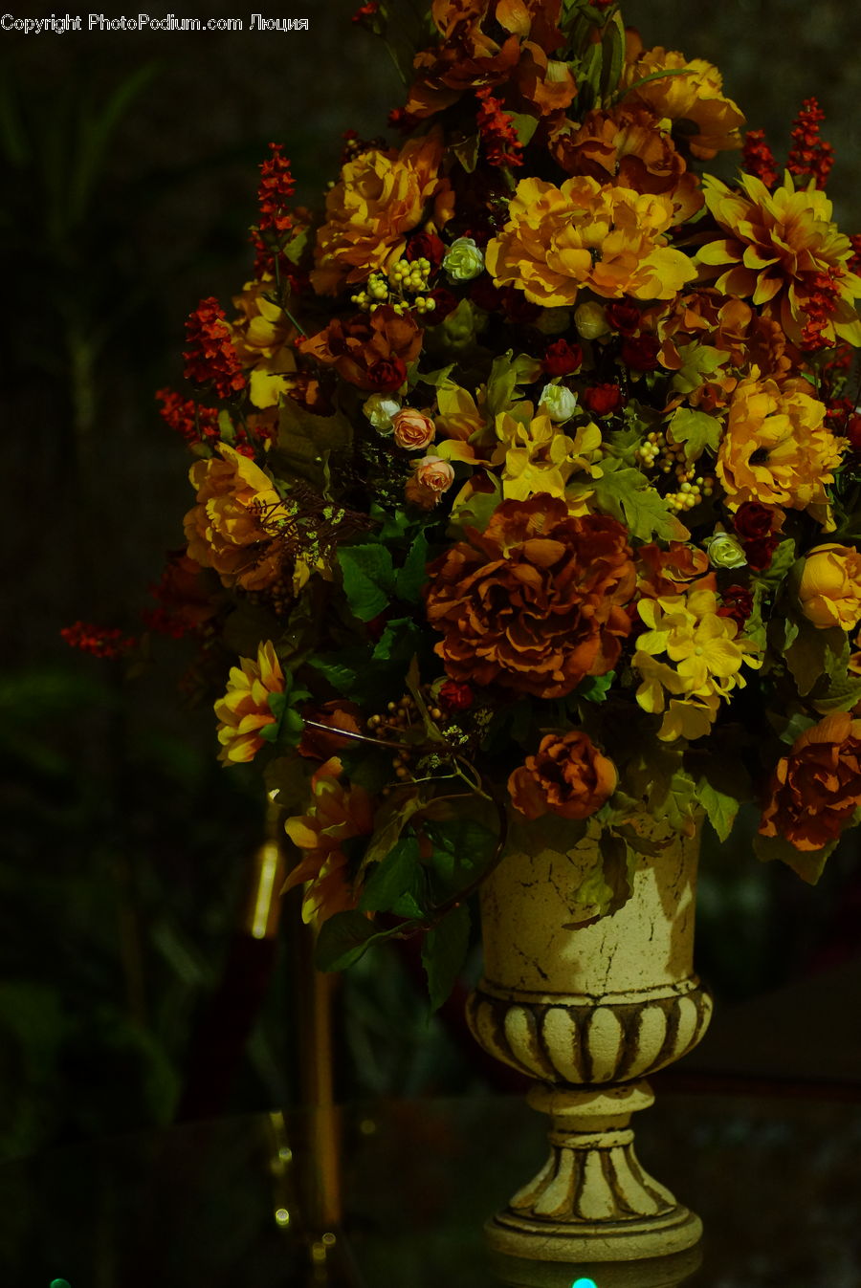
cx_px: 430
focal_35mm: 135
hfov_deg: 10.2
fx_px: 4835
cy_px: 644
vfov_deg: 15.2
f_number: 2.8
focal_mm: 90
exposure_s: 1/200
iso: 800
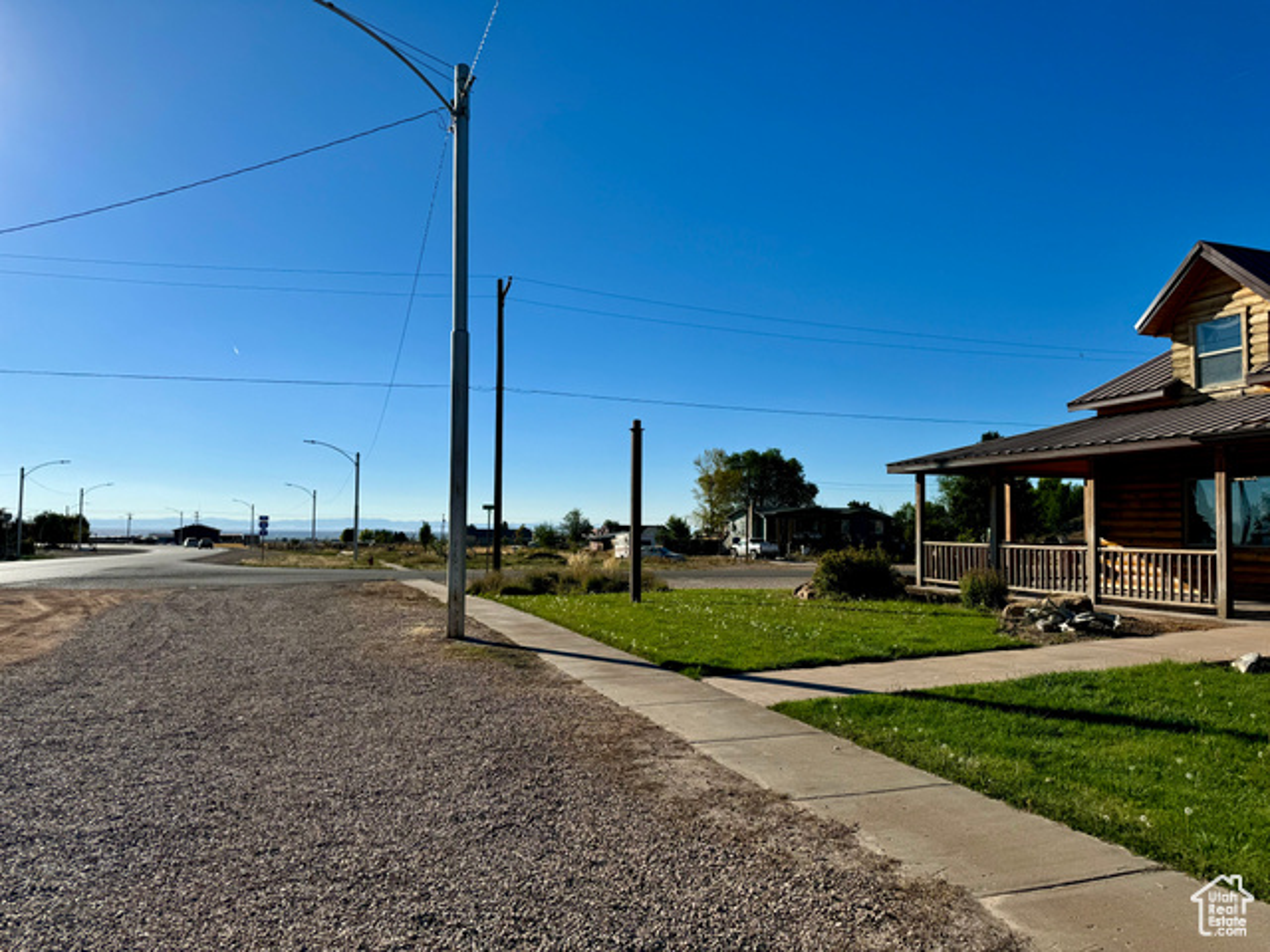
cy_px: 476
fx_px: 881
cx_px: 635
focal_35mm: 24
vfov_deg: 56.8
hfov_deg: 71.6
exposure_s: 1/7937
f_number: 1.78
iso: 80
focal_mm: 6.76
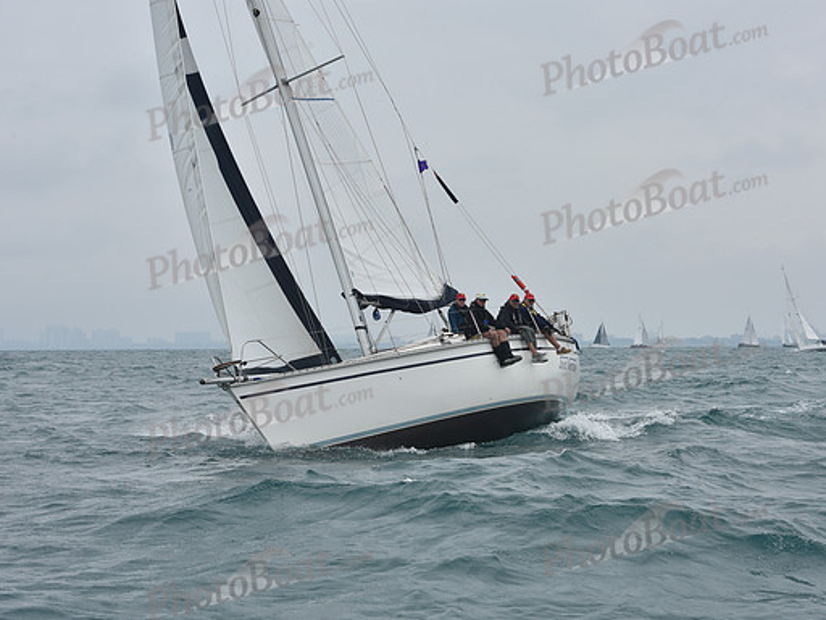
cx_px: 458
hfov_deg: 23.0
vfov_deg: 17.4
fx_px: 2028
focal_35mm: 85
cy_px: 309
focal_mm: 78
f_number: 10
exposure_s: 1/800
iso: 250
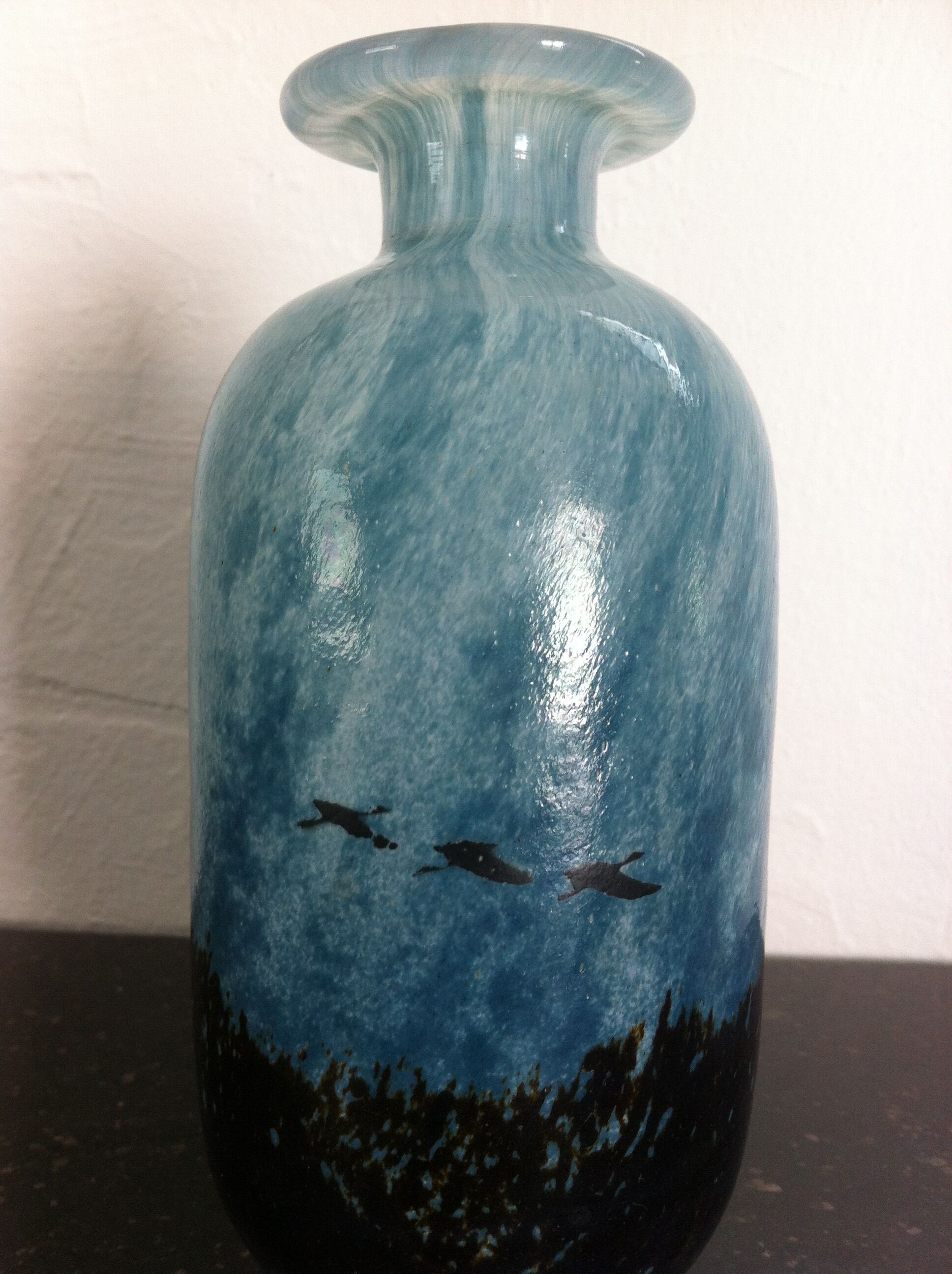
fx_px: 1287
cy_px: 637
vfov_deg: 52.7
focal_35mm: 35
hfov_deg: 40.6
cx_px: 476
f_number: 2.8
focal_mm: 3.85
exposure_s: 1/24
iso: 80
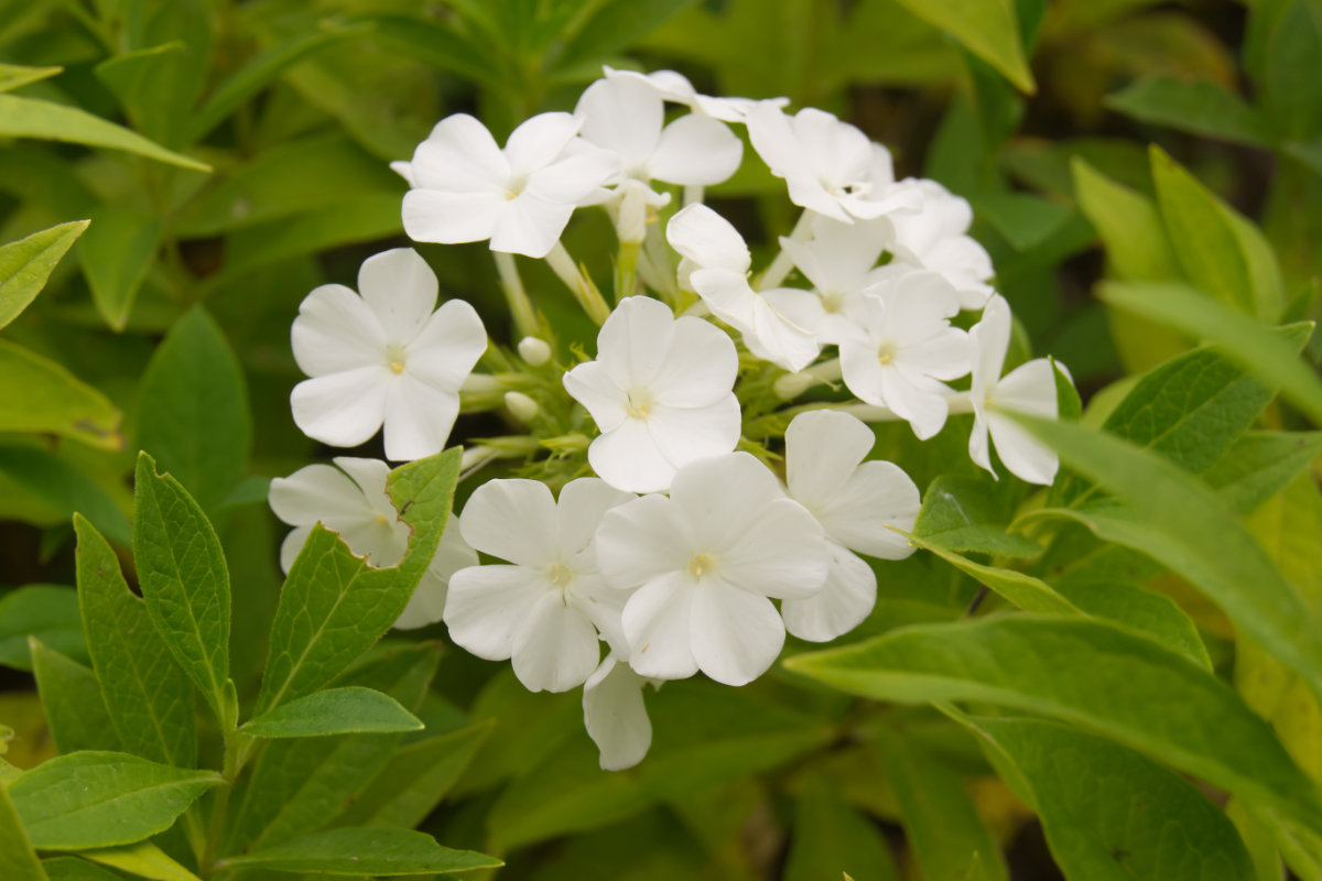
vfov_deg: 16.6
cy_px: 440
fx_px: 3029
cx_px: 661
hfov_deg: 24.6
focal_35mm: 82
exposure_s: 1/500
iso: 500
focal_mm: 55
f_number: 10
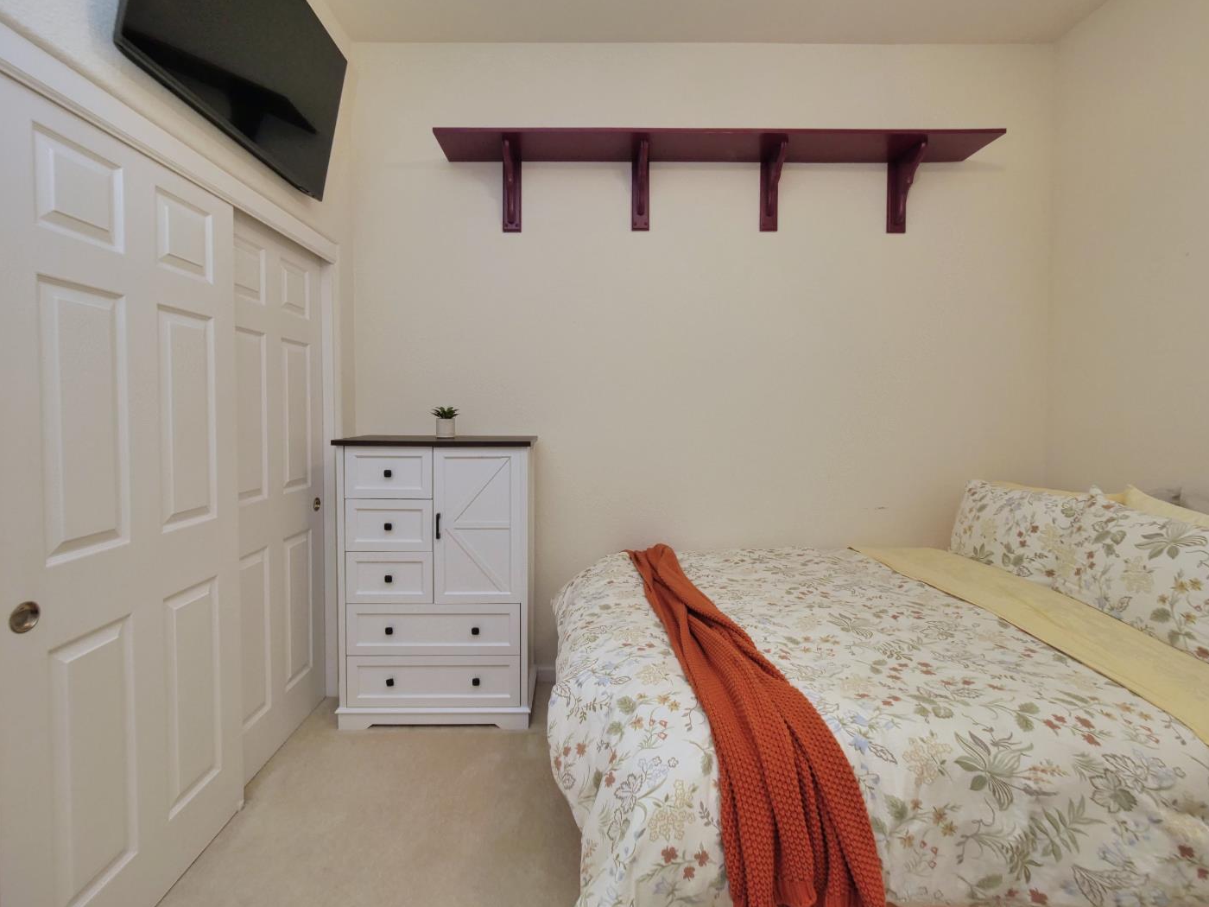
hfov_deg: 98.2
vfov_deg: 81.7
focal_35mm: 15
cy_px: 427
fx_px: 524
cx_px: 604
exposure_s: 1/125
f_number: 5
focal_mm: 7
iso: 800
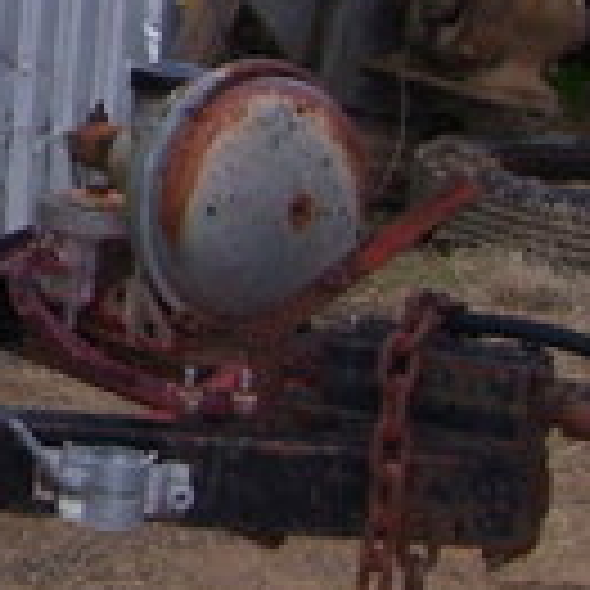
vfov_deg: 8.6
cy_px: -225
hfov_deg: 8.1
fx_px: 3857
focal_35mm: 200
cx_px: -770
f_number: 2.7
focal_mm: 6
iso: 80
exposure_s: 1/60
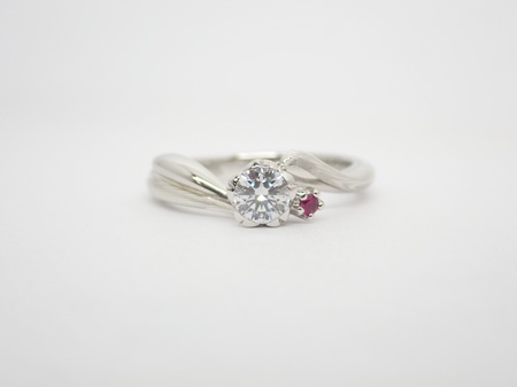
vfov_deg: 18.0
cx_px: 258
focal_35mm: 82
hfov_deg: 23.8
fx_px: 1224
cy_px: 194
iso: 200
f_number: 4.3
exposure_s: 1/100
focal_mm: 14.62
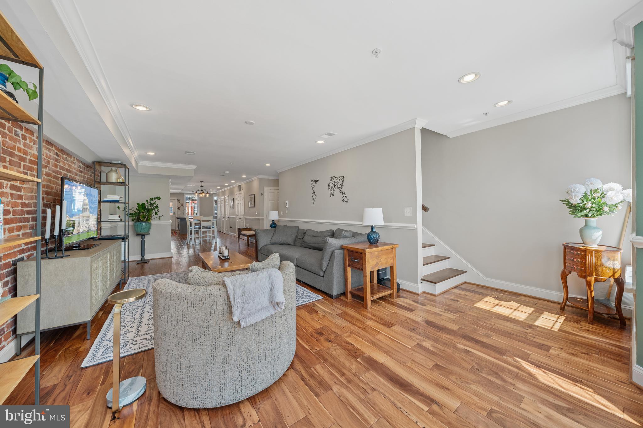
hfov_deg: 112.6
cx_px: 322
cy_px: 214
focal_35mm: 12
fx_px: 214
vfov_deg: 90.0
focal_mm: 12
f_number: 4.5
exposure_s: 1/50
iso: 800
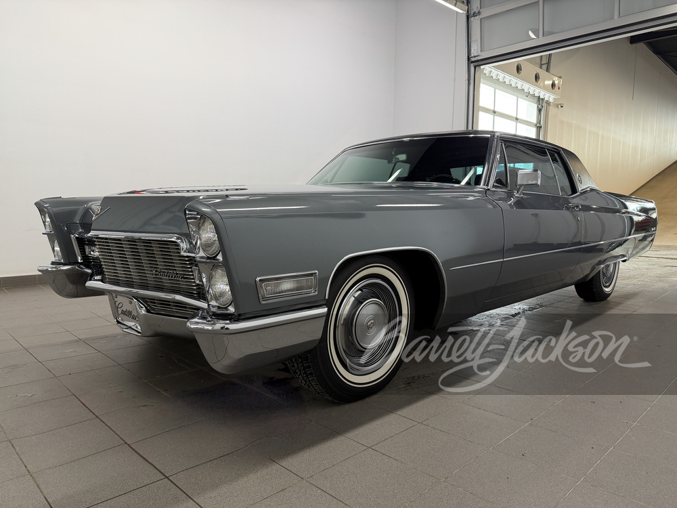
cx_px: 338
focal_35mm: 24
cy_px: 254
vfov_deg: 56.8
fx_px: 469
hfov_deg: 71.6
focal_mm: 6.76
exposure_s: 1/120
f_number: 1.8
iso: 160
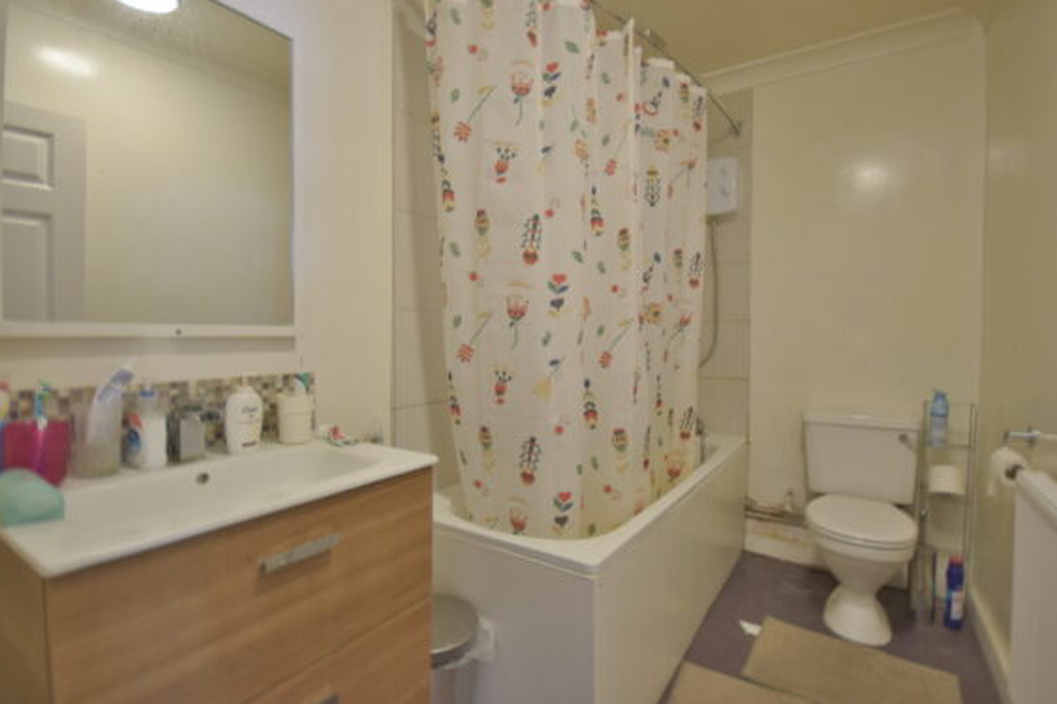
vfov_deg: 73.7
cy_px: 342
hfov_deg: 96.7
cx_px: 552
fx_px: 470
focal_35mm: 16
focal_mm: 10
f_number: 4
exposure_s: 1/13
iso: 800
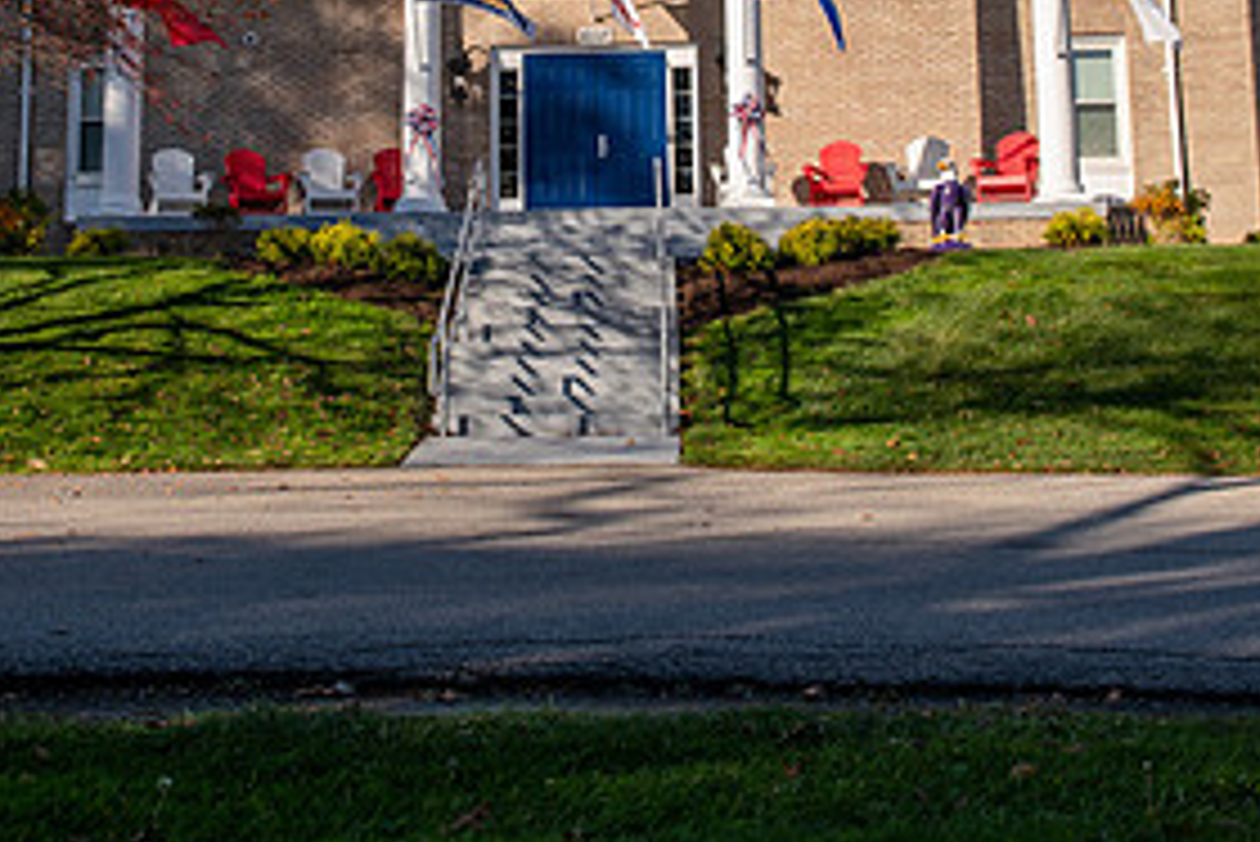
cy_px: -2
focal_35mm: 56
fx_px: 1961
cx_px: 572
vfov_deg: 23.2
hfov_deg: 35.6
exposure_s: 1/500
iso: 80
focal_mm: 27
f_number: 5
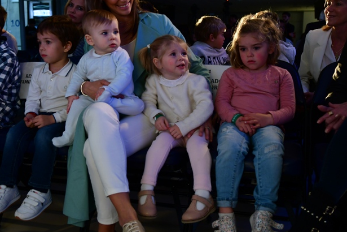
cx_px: 168
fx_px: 376
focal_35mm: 39
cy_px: 106
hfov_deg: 49.5
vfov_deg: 34.2
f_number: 2.8
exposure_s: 1/40
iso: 800
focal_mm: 20
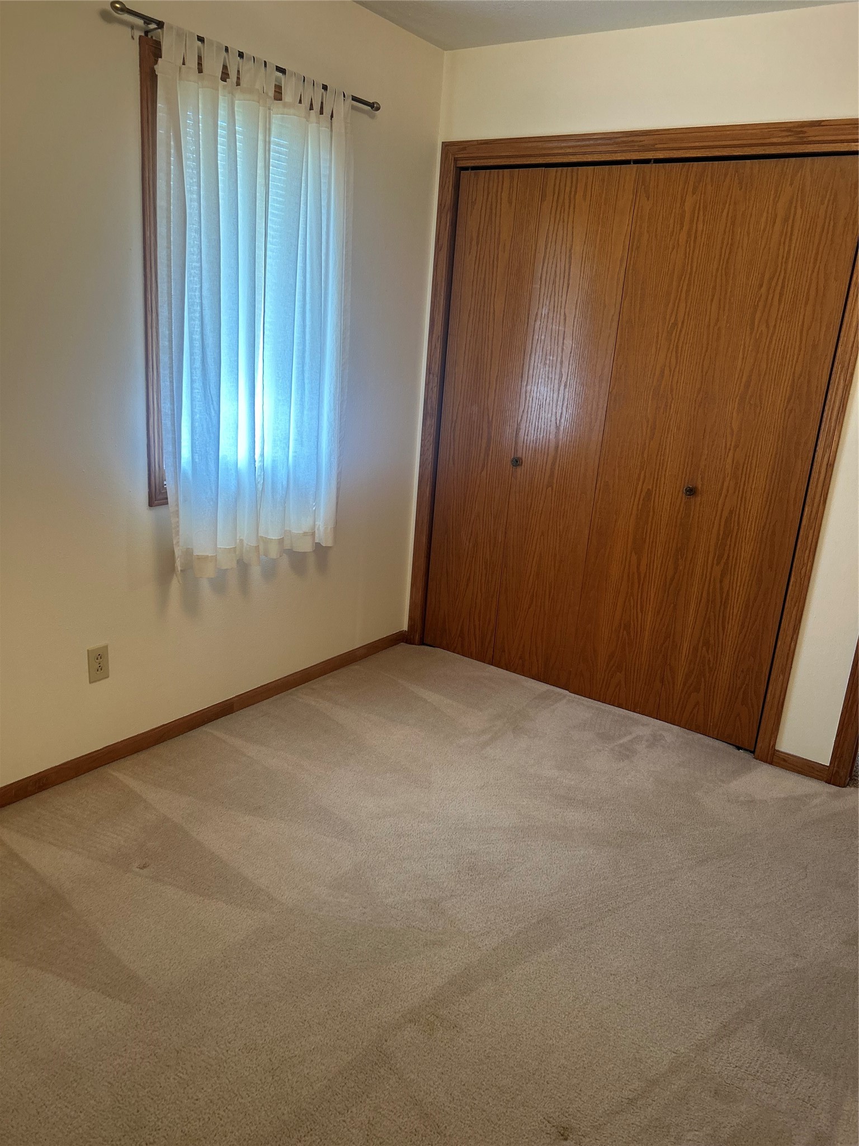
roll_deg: -5.0
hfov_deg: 53.1
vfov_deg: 67.3
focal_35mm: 26
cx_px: 430
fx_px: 860
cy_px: 573
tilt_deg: -15.0
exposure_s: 1/60
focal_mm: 5.7
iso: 80
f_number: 1.5
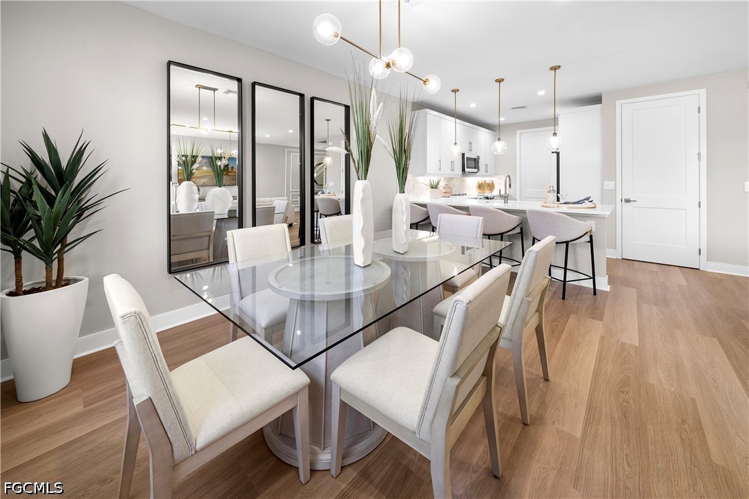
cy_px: 250
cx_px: 374
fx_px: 250
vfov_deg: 90.0
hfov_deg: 112.6
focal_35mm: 12
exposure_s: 1/125
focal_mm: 12
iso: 200
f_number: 8
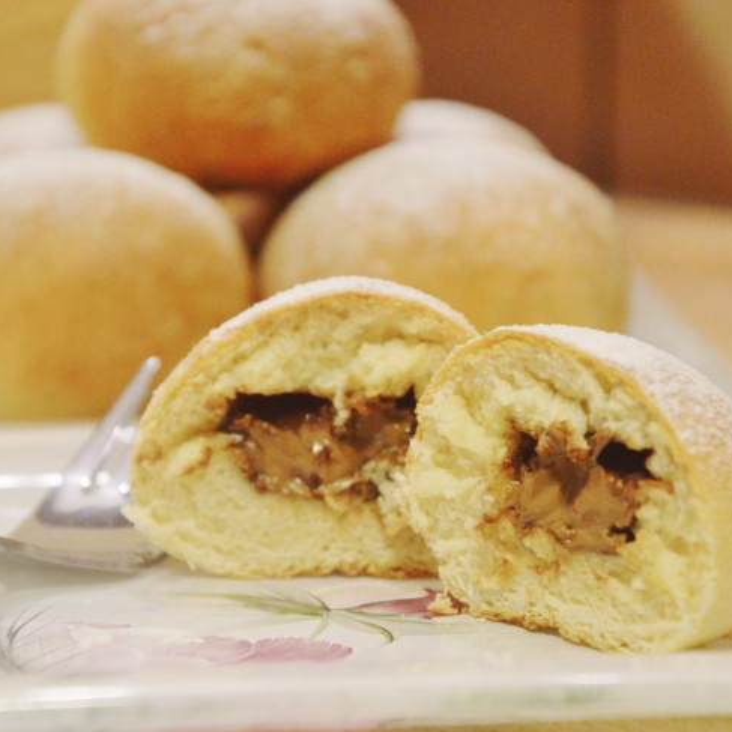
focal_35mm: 220
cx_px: 284
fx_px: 5256
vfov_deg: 8.0
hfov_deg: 8.0
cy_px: 399
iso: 1100
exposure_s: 1/60
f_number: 5.6
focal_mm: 105
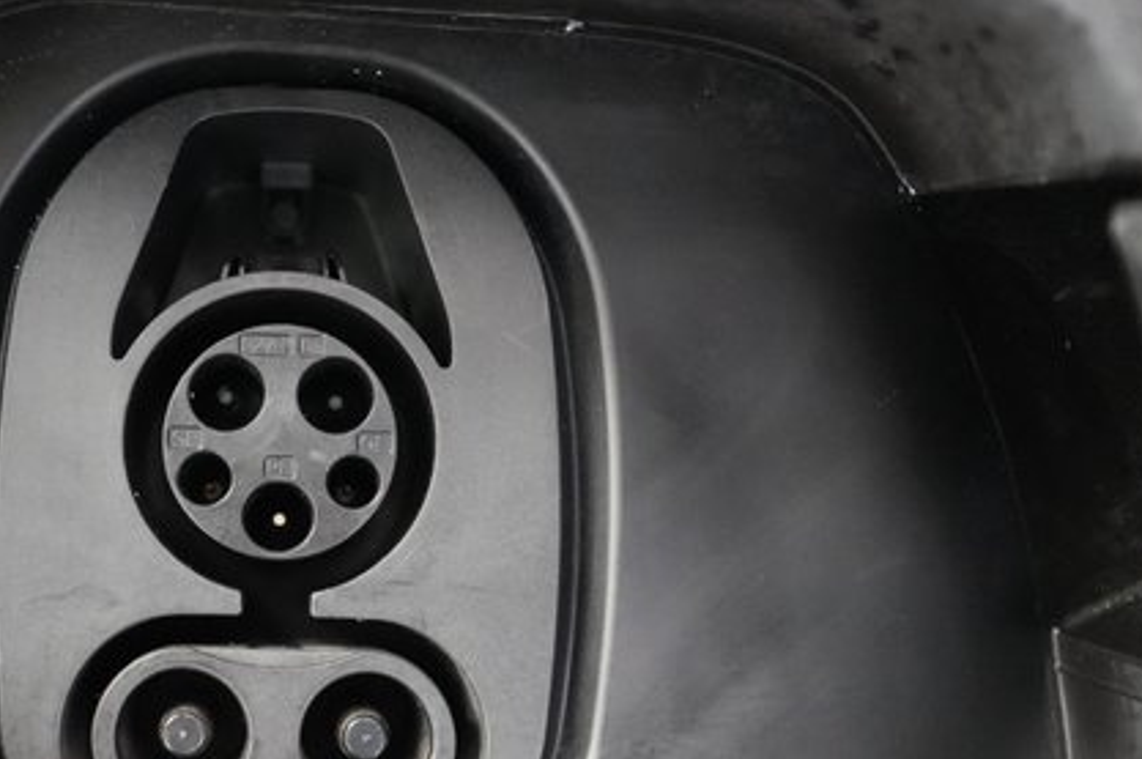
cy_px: 469
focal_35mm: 43
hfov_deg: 44.2
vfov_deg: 31.0
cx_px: 304
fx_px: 1362
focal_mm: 28
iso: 12800
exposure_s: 1/50
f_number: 2.8
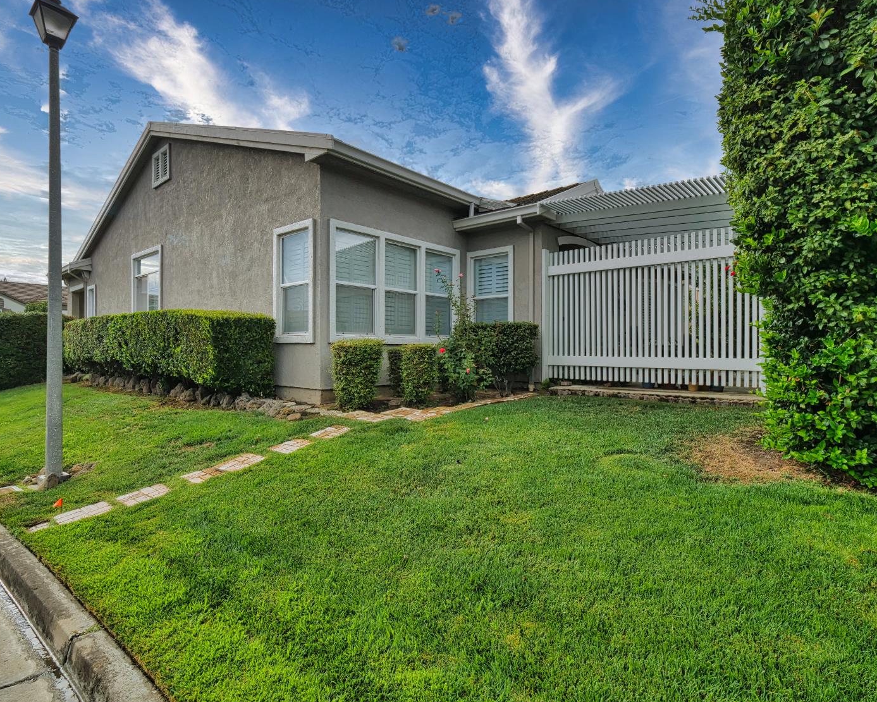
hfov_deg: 83.3
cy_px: 348
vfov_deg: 70.9
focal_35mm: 19
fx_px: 493
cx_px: 445
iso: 160
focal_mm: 9
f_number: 6.3
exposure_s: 1/320
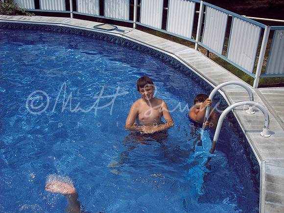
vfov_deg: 36.8
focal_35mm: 39
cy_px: 106
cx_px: 142
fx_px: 320
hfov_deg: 47.9
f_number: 5.6
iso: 100
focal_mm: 8
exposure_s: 1/500
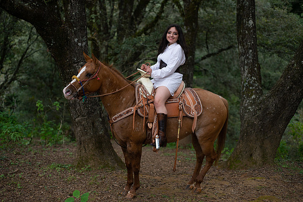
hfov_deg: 39.6
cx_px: 152
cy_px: 101
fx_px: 421
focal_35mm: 50
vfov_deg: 27.0
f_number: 2.8
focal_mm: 50
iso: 400
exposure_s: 1/1250
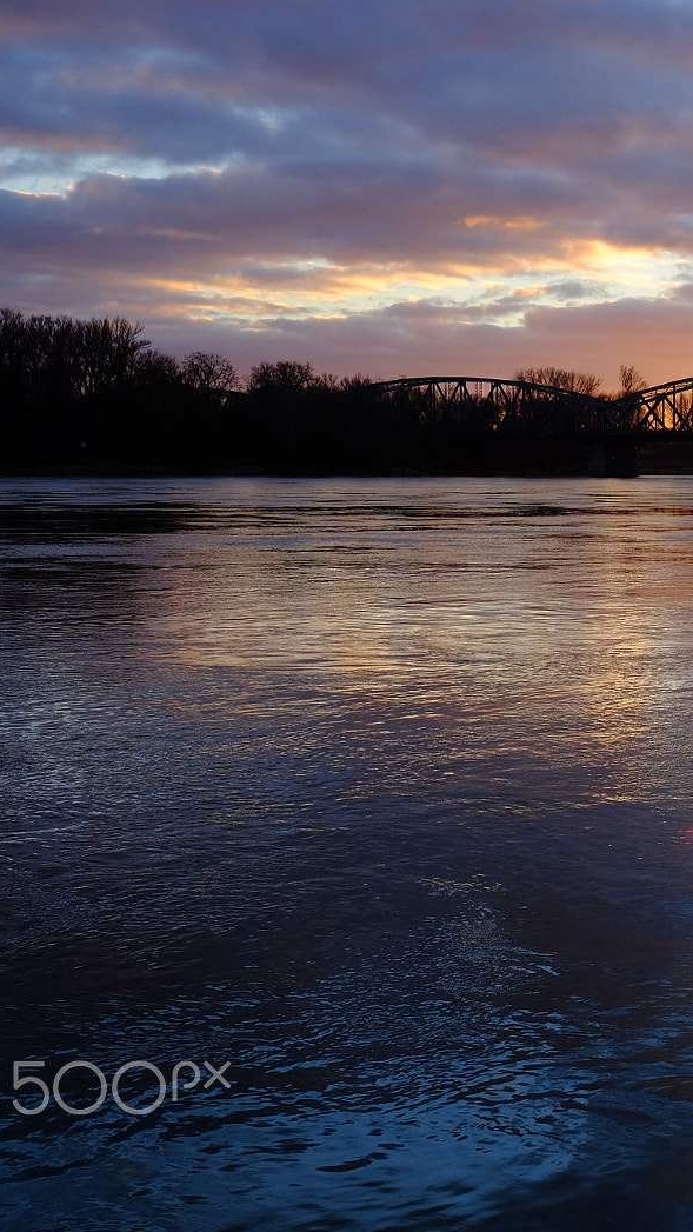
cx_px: 880
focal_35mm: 56
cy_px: 615
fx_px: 1829
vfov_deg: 37.2
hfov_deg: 19.9
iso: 400
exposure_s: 1/140
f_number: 8
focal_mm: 23
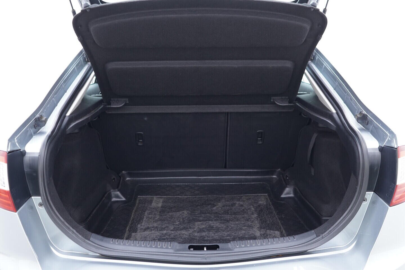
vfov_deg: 36.9
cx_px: 202
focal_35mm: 36
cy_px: 135
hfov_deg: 53.1
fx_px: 405
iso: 500
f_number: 2.8
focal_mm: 24
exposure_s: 1/40
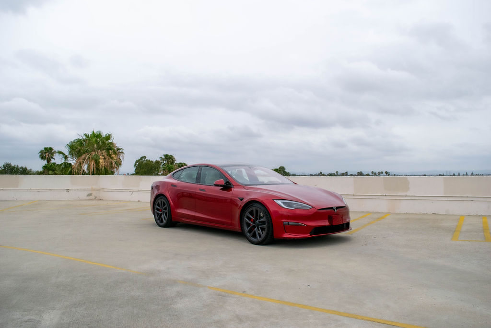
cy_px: 164
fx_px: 409
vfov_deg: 43.6
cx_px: 246
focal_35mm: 30
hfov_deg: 61.9
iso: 400
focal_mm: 20
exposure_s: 1/1600
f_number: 6.3
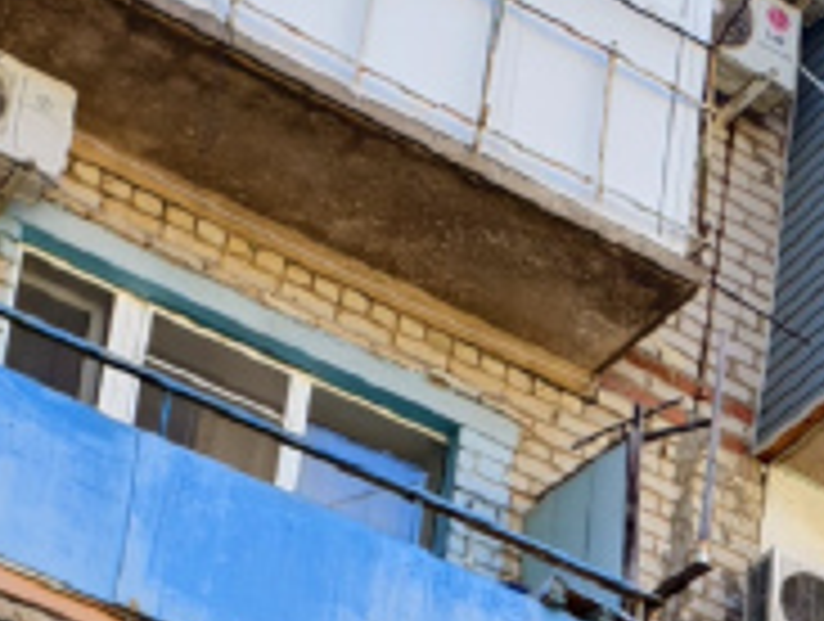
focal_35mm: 163
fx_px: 3888
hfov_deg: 11.2
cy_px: 1402
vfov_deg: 8.5
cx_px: 1549
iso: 72
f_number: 1.57
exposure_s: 1/1181
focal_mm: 6.54
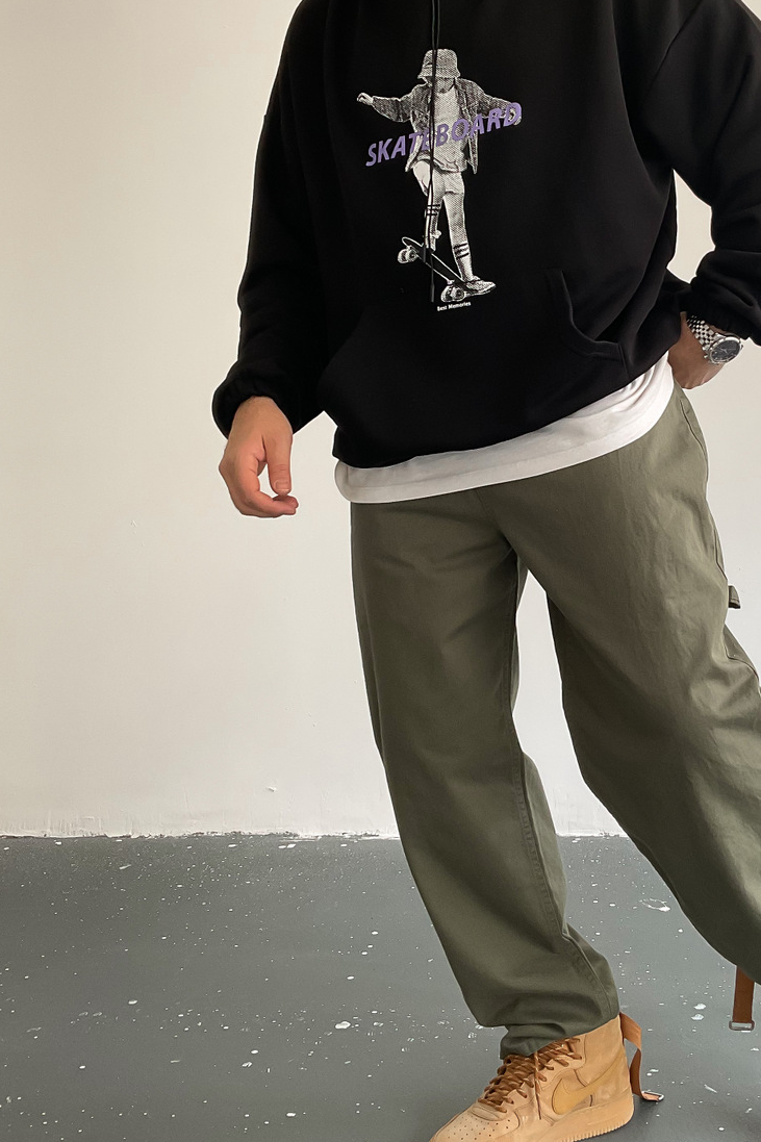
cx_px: 561
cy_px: 437
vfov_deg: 44.2
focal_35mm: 44
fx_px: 1395
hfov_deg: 30.1
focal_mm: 3
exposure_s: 1/120
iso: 40
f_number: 1.8
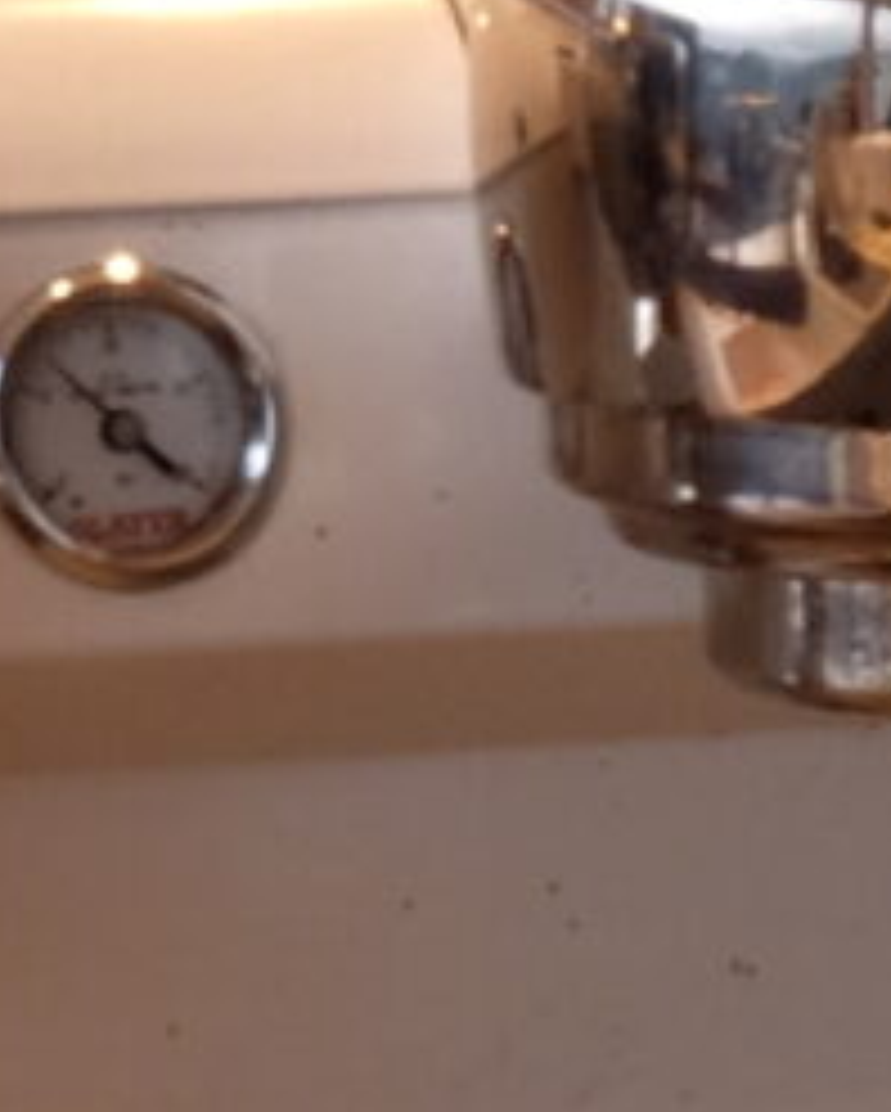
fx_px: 13432
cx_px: -2498
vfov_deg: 4.6
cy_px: -1767
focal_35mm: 408
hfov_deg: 3.6
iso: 400
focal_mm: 27.7
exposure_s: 1/15
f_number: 11
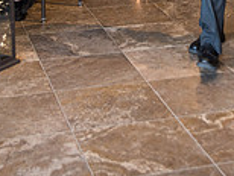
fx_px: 758
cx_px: 164
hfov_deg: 17.5
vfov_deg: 12.4
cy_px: -113
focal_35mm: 112
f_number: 2.8
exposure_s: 1/200
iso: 500
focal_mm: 31
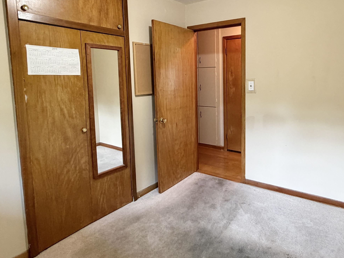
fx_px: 219
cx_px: 216
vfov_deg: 60.4
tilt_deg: -5.5
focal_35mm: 22
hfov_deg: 75.0
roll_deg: +0.5
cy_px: 99
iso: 400
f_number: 2.2
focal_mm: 2.22
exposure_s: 1/60
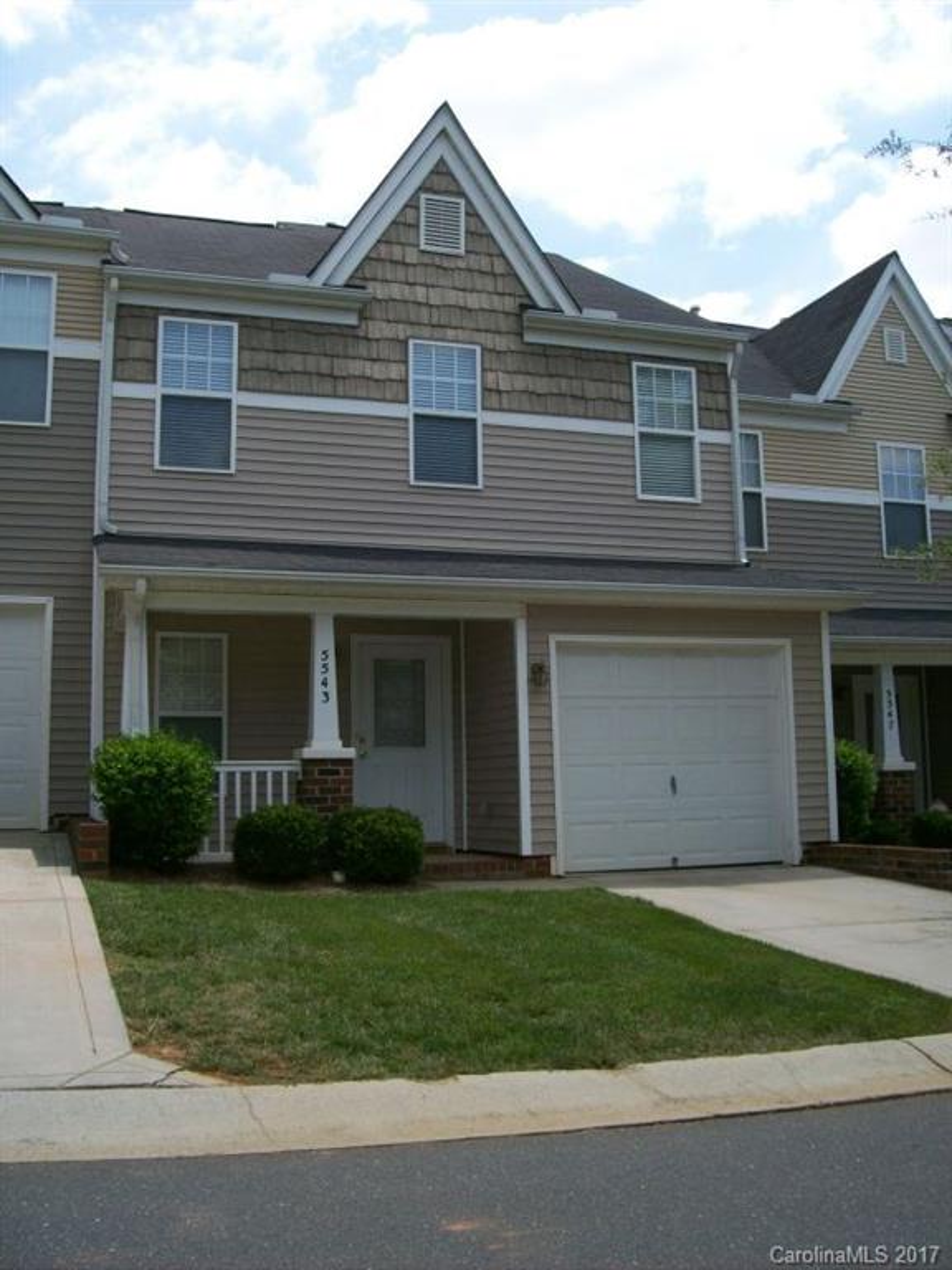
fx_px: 1320
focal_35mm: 36
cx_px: 476
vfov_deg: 51.4
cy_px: 635
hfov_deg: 39.7
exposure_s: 1/449
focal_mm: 6
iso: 80
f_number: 4.8
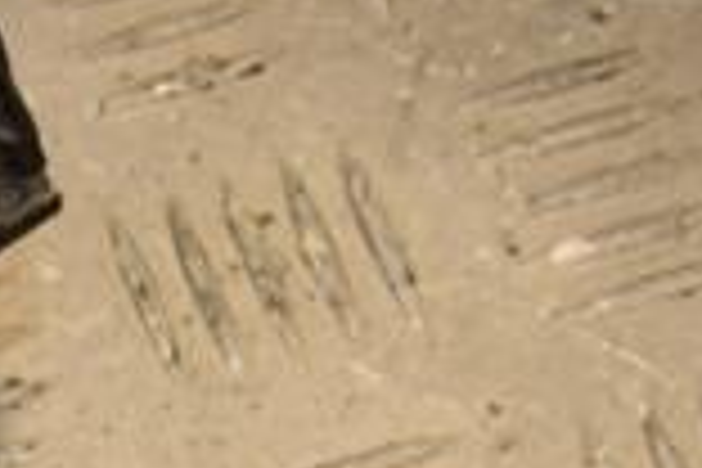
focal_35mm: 259
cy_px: 482
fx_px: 5049
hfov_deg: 7.7
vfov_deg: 5.3
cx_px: -495
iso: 800
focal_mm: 45
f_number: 8
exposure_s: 1/200
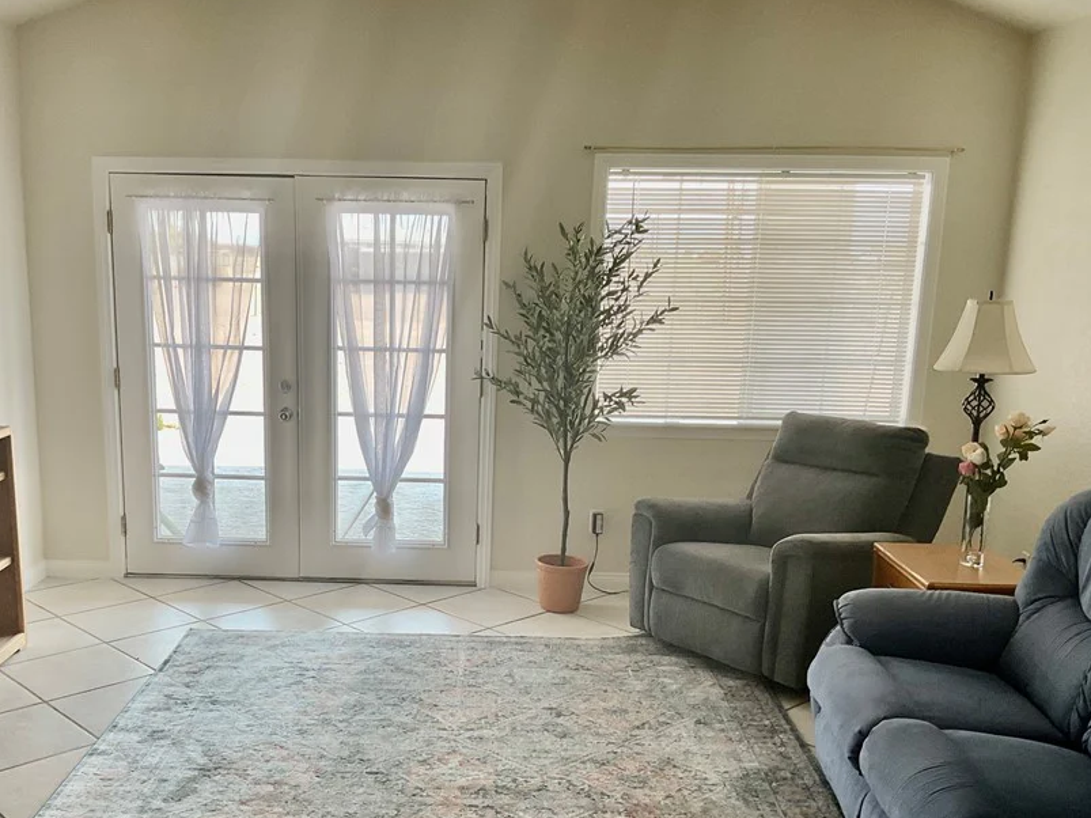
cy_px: 507
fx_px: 1166
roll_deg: -3.0
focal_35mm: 37
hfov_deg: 50.0
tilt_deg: -13.9
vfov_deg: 38.4
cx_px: 467
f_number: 1.8
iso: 32
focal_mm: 3
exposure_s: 1/120
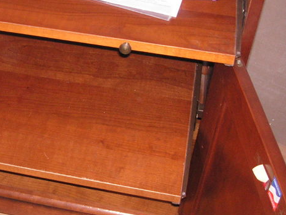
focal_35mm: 82
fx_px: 678
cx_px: -9
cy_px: 93
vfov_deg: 18.0
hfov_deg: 22.7
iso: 160
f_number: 3.3
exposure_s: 1/45
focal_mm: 6.3
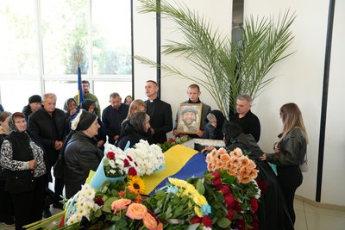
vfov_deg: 42.4
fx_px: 297
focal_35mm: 31
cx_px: 172
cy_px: 115
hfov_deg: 60.3
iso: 800
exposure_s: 1/100
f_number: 4
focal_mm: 31
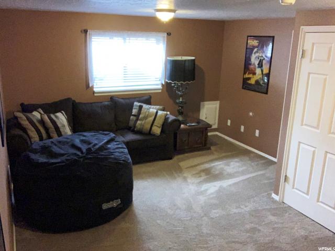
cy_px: 126
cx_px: 168
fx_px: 310
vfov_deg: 44.2
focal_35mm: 32
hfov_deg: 56.8
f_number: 2.2
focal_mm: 2.87
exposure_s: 1/30
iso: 320
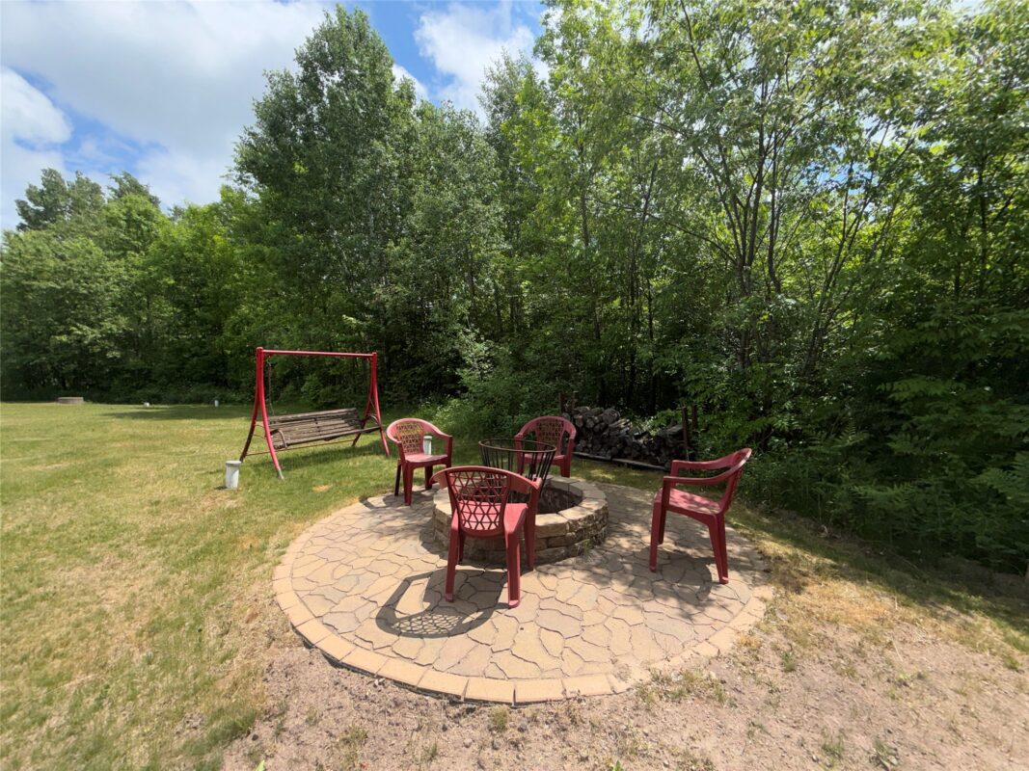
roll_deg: +1.3
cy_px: 386
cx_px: 514
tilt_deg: +0.2
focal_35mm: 14
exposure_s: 1/1312
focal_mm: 2.22
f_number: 2.2
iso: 16
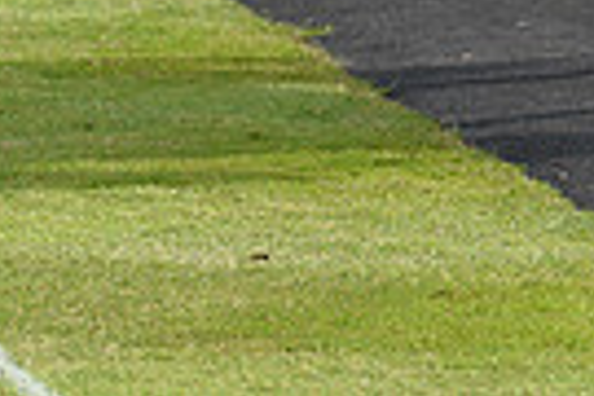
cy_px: -451
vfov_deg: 2.1
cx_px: 1118
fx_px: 10955
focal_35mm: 664
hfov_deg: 3.1
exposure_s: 1/1000
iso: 400
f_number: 5.6
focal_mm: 155
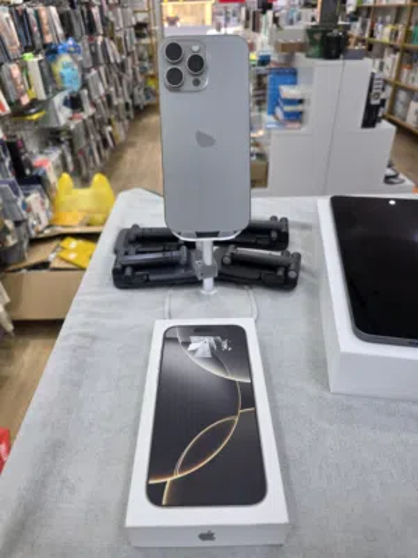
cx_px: 209
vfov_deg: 73.9
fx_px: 370
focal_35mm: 23
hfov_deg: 58.9
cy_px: 279
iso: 160
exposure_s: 1/180
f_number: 1.7
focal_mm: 6.3
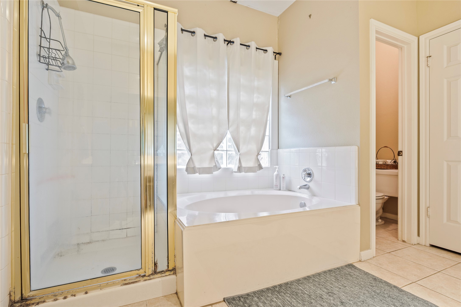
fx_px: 205
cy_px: 154
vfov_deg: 73.7
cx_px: 230
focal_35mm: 16
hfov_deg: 96.8
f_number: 4.5
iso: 125
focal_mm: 16
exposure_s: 1/1.25
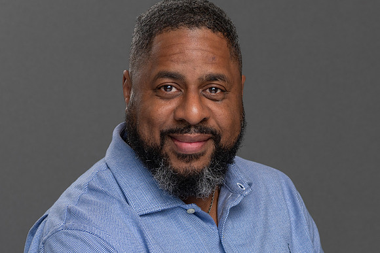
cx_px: 231
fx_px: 1899
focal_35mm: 180
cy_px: 146
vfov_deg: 7.6
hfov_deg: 11.4
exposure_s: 1/125
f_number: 4.5
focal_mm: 70
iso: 100
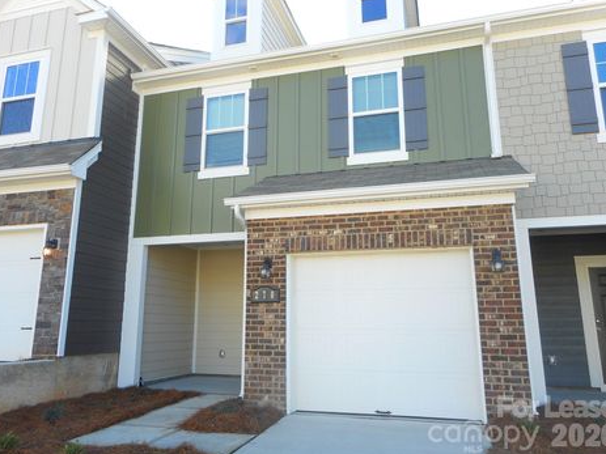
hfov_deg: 65.3
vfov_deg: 51.3
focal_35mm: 27
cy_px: 213
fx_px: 473
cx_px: 293
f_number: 3.7
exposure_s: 1/160
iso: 80
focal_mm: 4.5
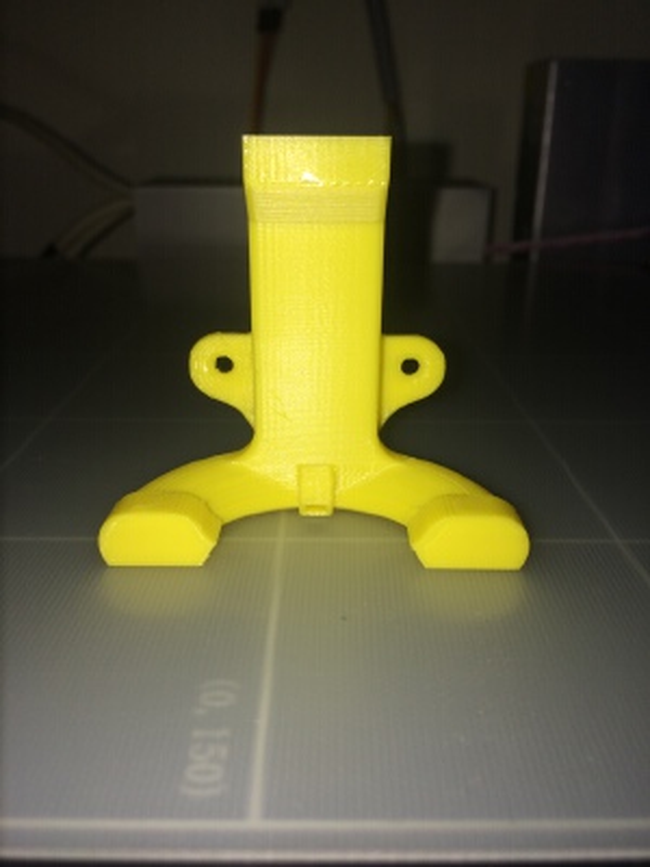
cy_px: 434
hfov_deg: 48.2
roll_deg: -0.5
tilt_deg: -20.1
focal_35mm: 29
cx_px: 325
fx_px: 726
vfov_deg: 61.7
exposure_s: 1/402
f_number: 2.2
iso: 32
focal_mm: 4.15
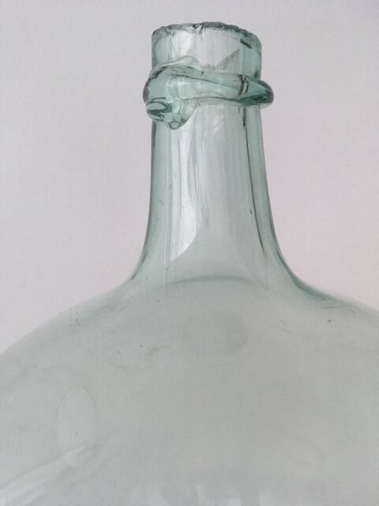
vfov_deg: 61.7
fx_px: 423
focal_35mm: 29
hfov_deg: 48.2
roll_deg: +2.3
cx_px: 190
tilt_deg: -12.0
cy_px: 253
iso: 320
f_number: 2.2
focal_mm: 4.15
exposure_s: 1/17
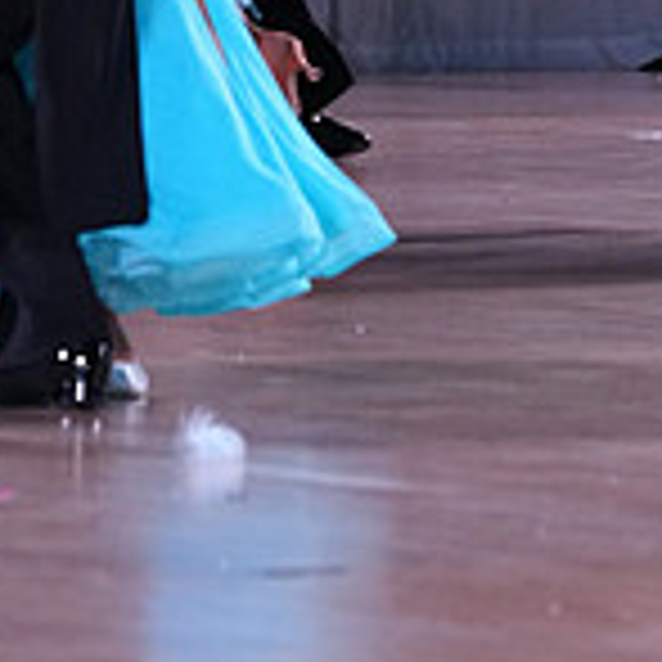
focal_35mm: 671
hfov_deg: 2.6
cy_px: -234
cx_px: 480
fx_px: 14518
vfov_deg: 2.6
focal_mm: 200
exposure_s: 1/250
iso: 2500
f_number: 5
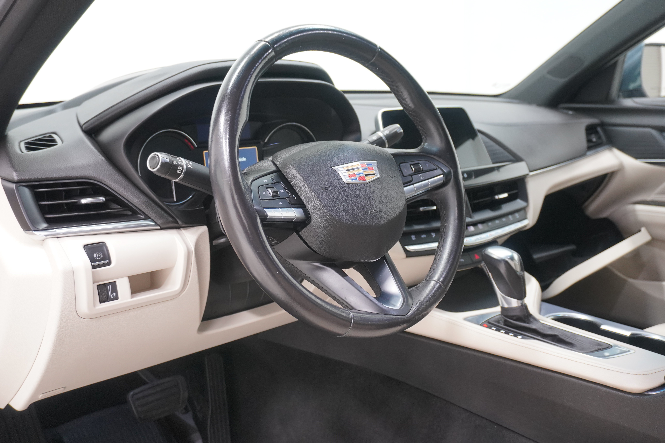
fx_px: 610
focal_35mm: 33
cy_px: 222
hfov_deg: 57.2
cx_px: 332
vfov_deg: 40.0
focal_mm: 22
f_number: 4
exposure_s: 1/60
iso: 800
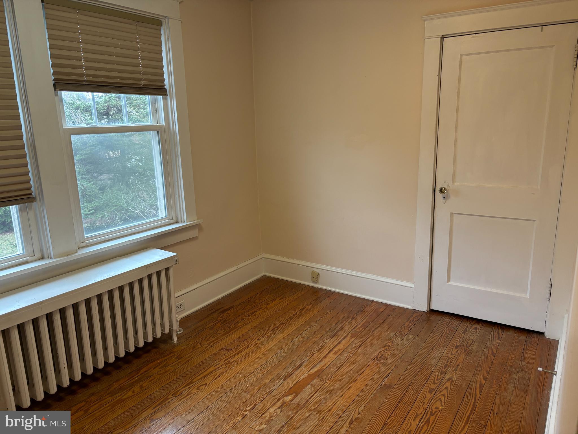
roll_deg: +1.4
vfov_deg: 53.1
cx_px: 289
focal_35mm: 26
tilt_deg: -12.9
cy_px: 217
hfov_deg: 67.3
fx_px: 434
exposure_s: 1/60
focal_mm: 5.96
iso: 125
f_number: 1.6
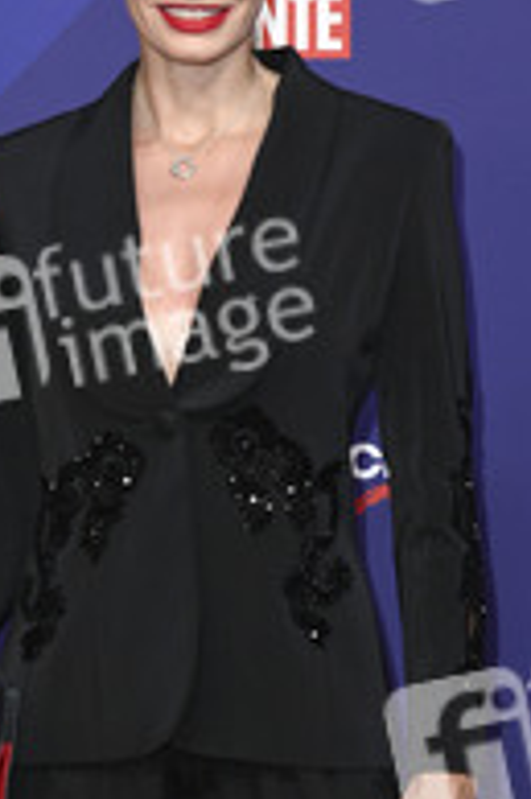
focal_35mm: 144
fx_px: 3191
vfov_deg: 14.2
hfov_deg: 9.5
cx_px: 222
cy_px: 523
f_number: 5.6
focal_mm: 70
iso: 500
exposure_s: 1/250
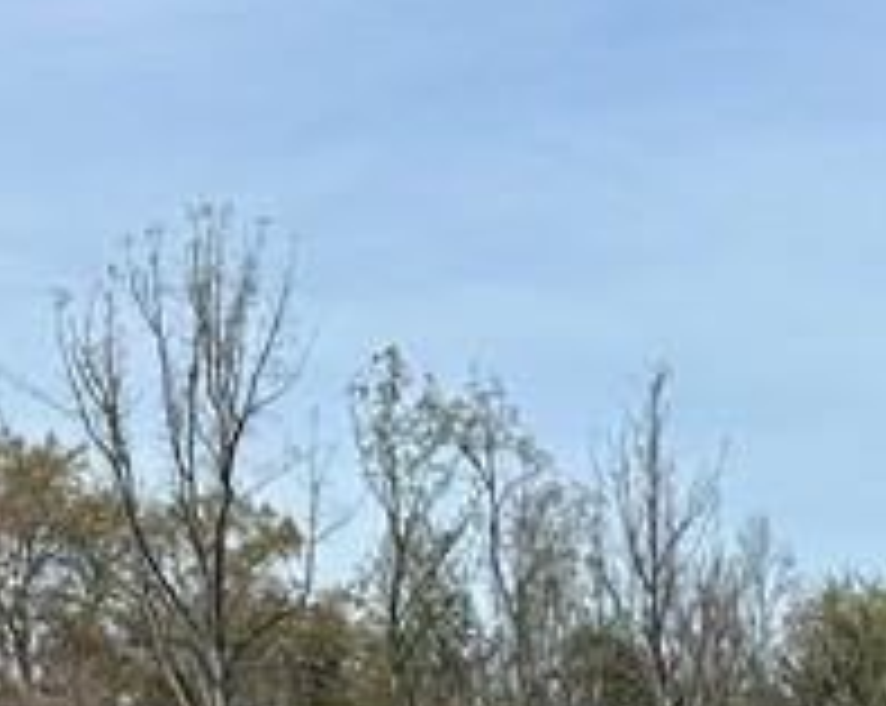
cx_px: 1327
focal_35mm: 122
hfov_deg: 14.7
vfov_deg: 11.4
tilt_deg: -7.5
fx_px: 3194
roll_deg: +0.2
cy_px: 1416
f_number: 1.78
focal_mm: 6.86
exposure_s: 1/5848
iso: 80
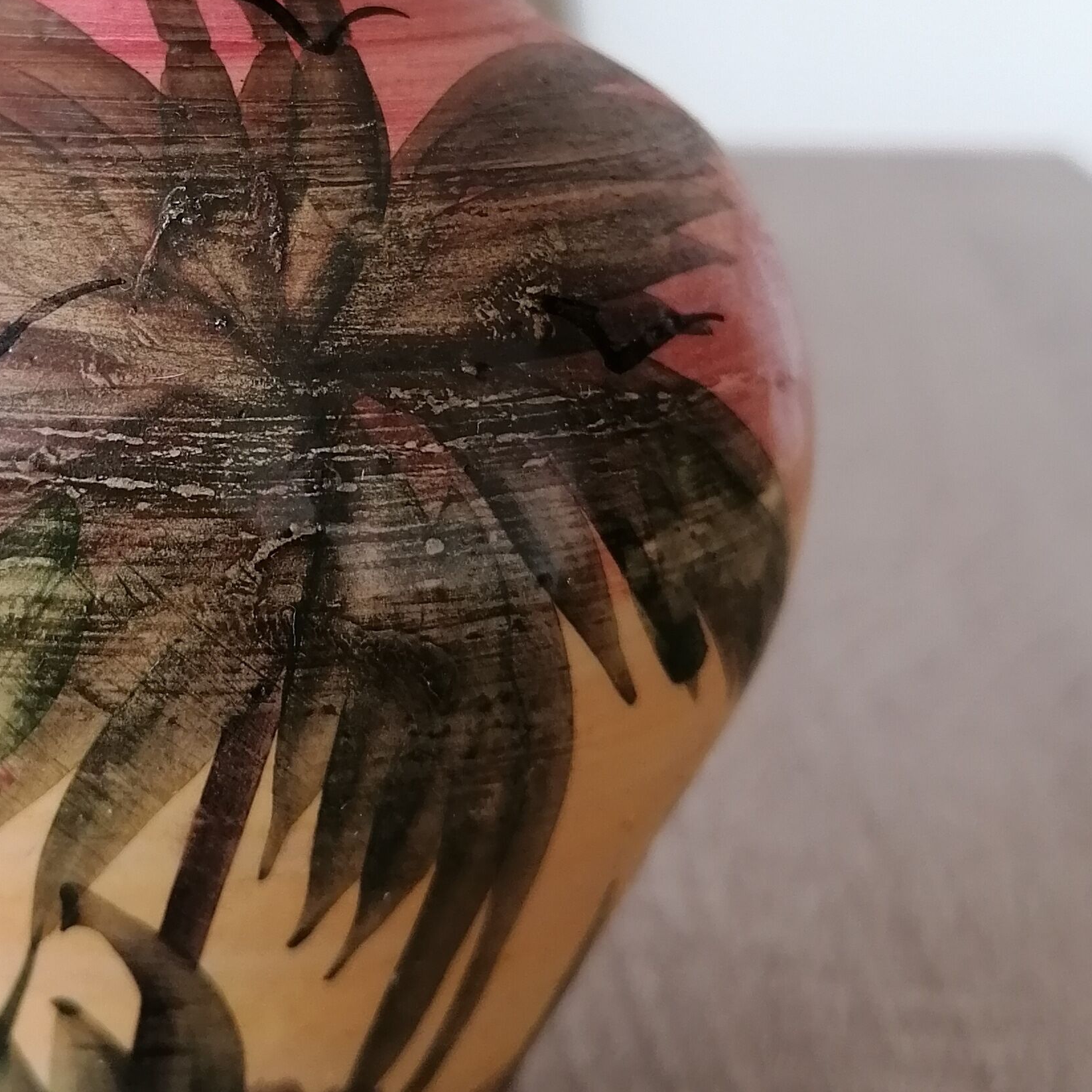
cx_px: 185
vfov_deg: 29.0
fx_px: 2070
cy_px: 238
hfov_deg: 28.8
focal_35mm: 58
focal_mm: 4.75
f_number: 1.8
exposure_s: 1/50
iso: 100
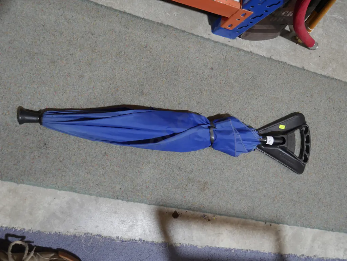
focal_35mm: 32
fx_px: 321
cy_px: 130
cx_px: 174
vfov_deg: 44.2
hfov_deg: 56.8
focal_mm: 16
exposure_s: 1/60
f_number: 3.6
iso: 400
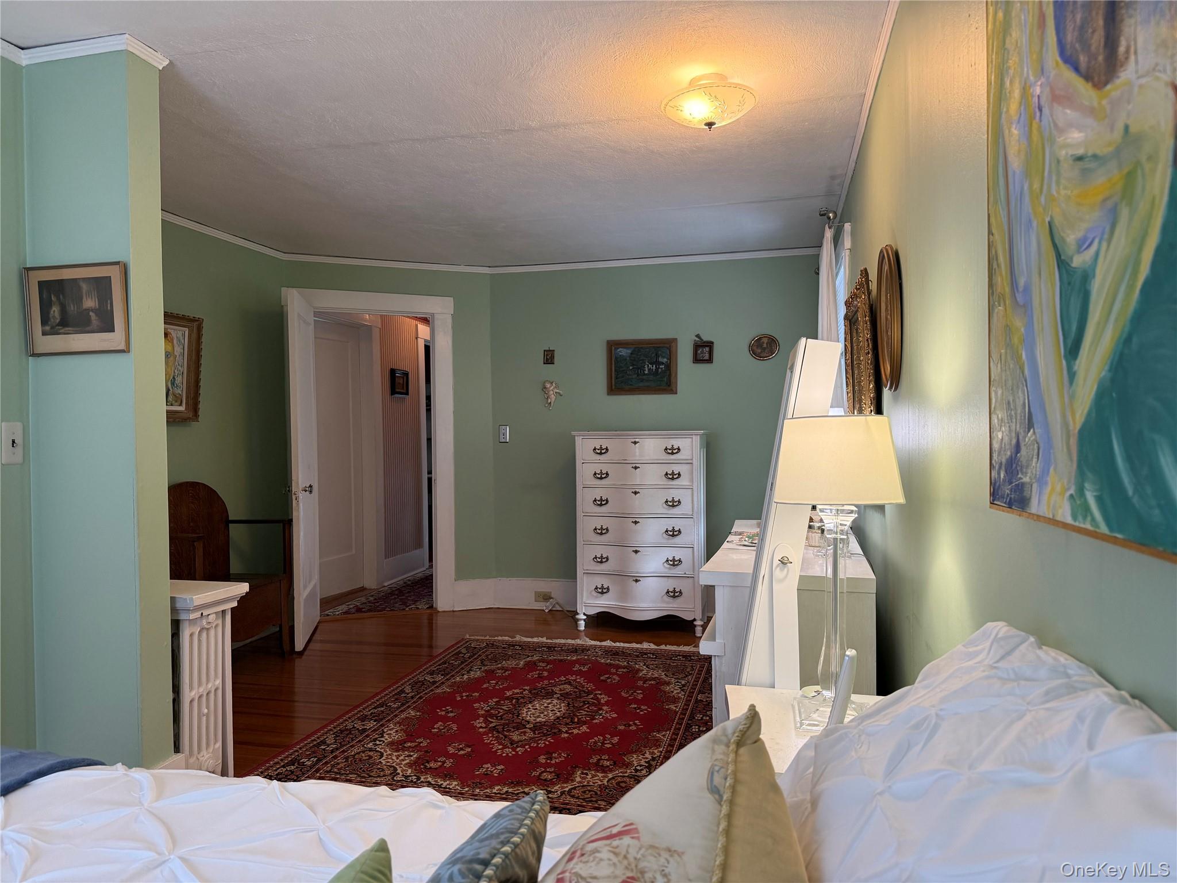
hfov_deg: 71.6
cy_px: 442
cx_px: 588
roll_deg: +0.6
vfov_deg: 56.8
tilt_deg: -0.5
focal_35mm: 24
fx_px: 816
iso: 200
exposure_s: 1/120
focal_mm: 6.76
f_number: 1.78
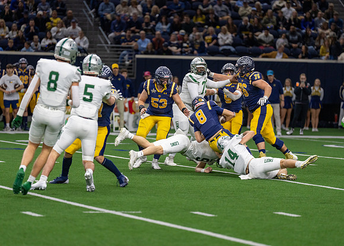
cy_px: 123
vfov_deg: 6.9
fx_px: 2047
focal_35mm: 210
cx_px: 172
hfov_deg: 9.6
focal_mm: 200
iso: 2000
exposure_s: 1/1000
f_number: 2.8
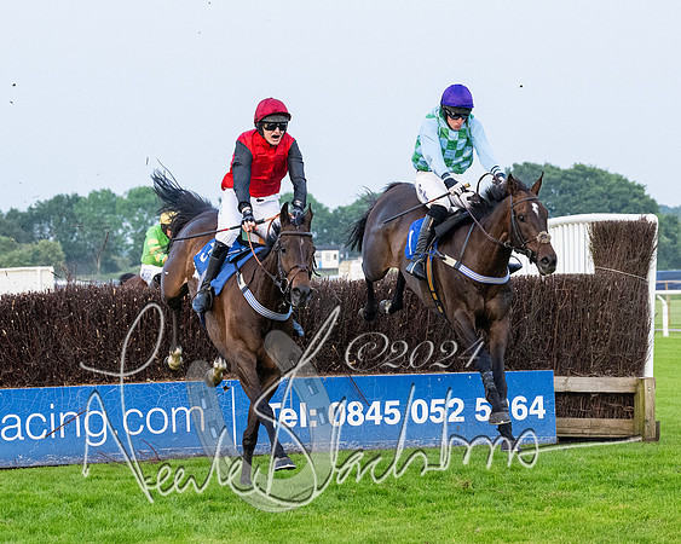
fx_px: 3111
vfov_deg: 10.0
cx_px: 472
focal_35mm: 154
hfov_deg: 12.5
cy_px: 242
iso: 1250
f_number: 4
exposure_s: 1/2500
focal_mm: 70
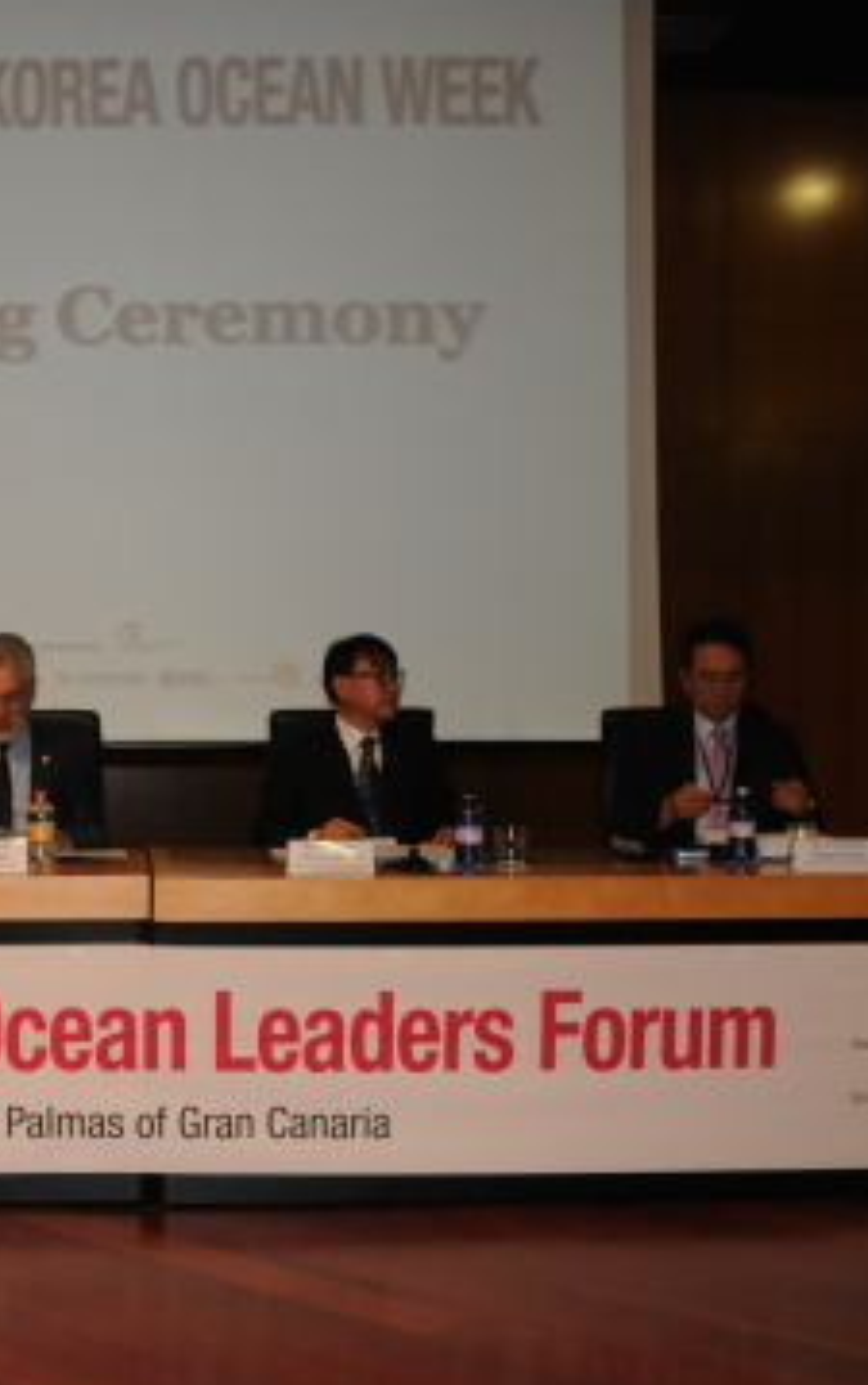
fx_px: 1772
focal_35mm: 47
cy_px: 785
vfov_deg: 42.6
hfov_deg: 26.7
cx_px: 112
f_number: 7.1
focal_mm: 17
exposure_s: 1/60
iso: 800
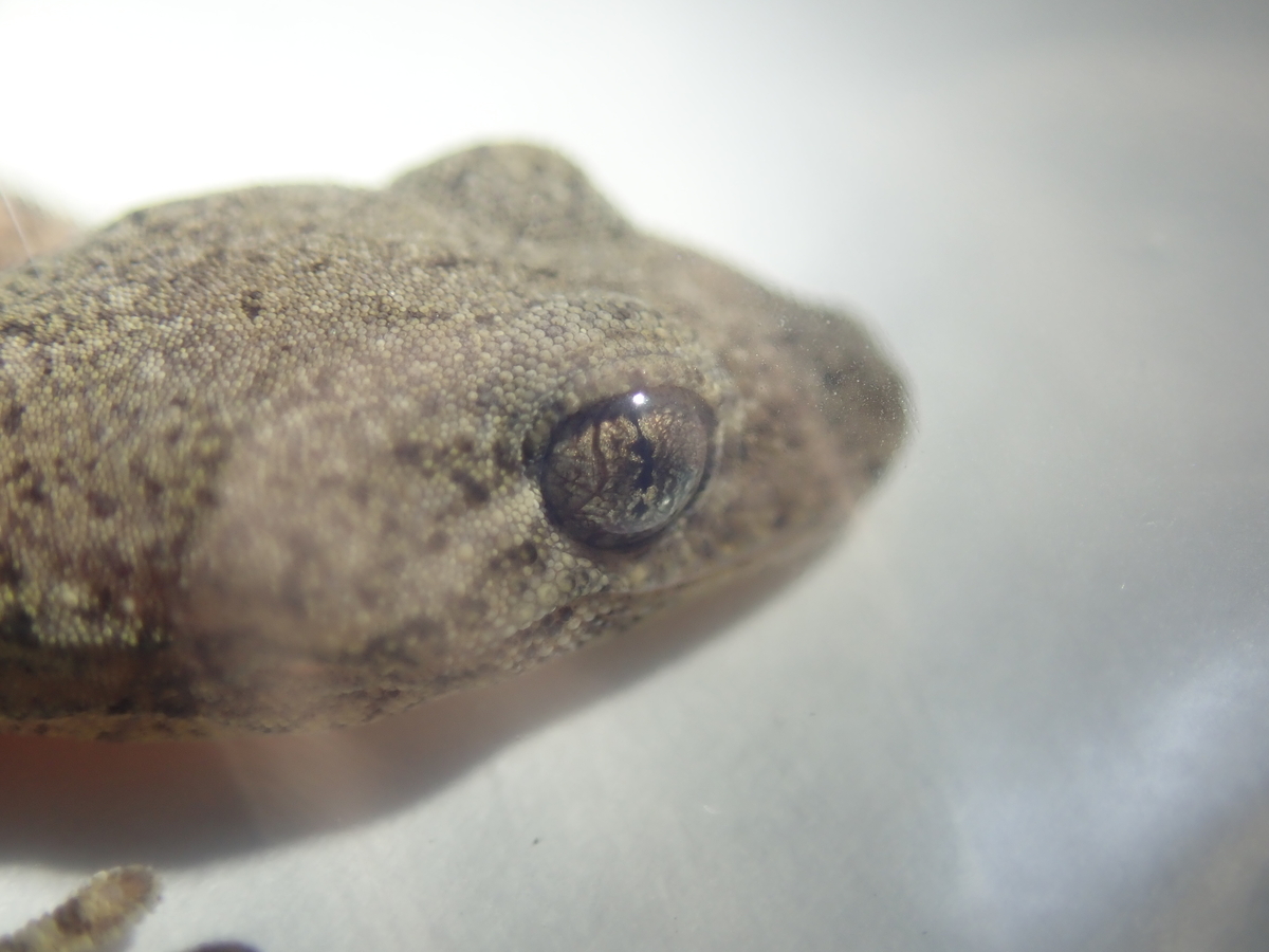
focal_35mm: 80
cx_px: 634
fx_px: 2933
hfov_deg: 24.4
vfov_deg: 18.4
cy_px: 476
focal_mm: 14.41
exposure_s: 1/320
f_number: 4.4
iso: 160
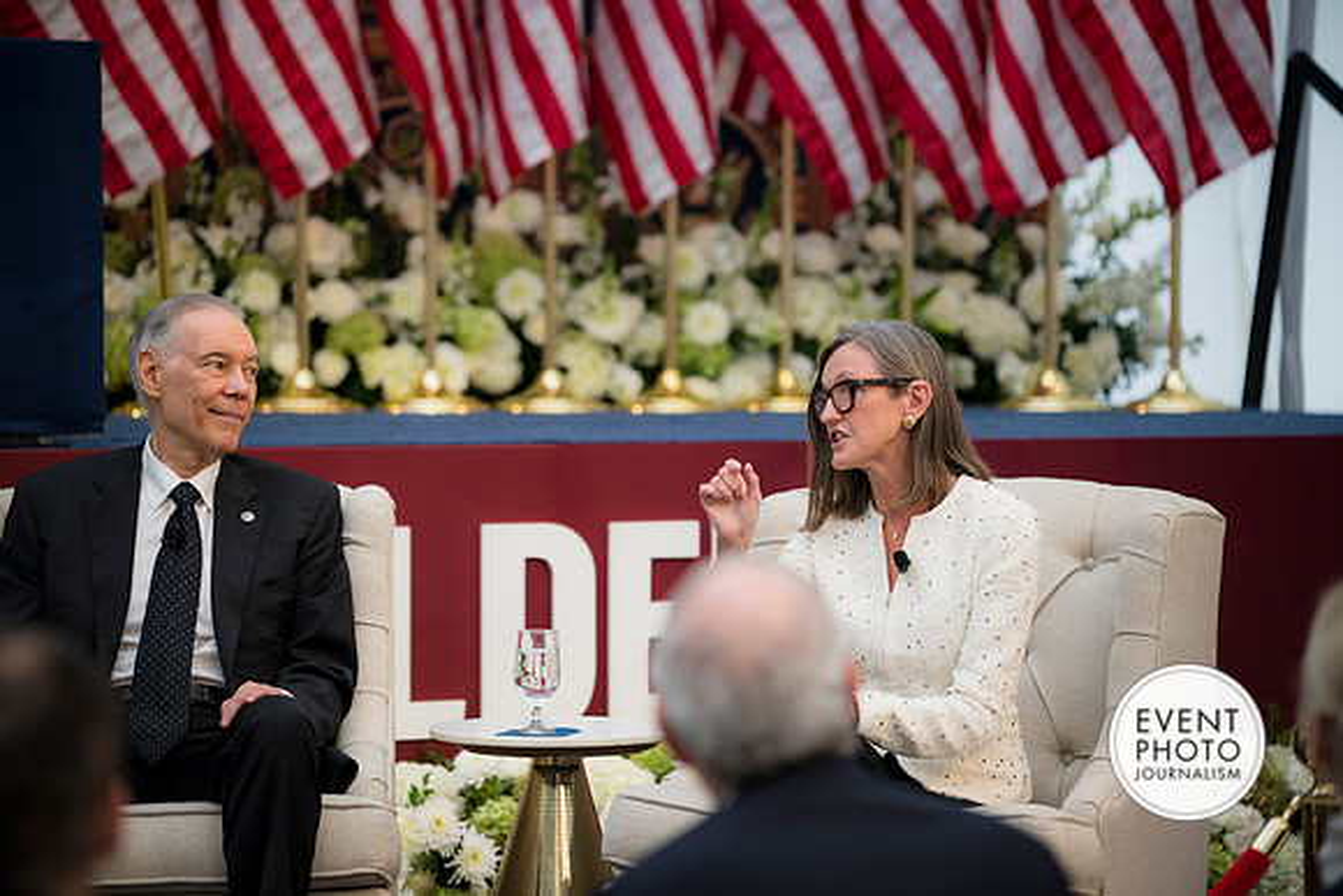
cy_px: 448
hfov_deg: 13.7
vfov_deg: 9.2
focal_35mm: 150
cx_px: 672
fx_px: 5597
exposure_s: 1/320
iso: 220
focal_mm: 150
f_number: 2.8
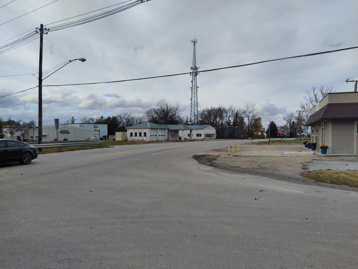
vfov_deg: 51.4
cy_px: 134
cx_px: 179
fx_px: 279
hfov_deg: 65.3
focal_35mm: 27
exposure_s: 1/2447
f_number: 1.79
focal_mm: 4.71
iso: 112
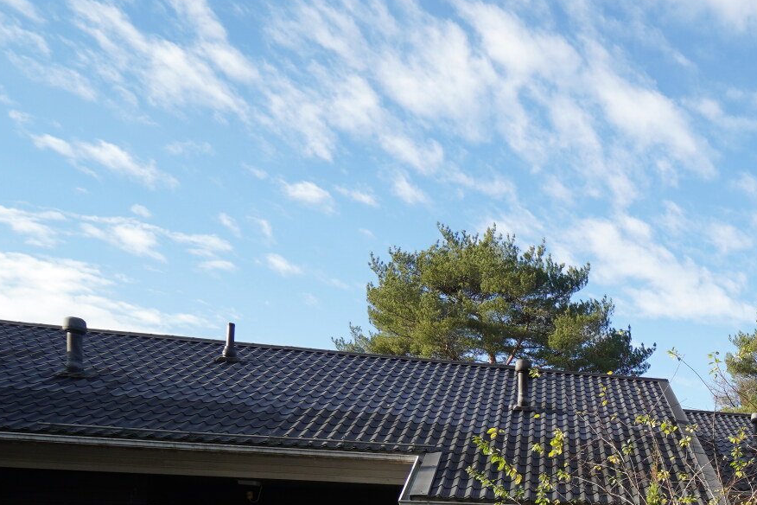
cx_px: 914
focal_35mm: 37
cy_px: 603
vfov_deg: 30.6
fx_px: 778
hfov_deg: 38.2
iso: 100
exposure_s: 1/160
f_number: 6.3
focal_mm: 10
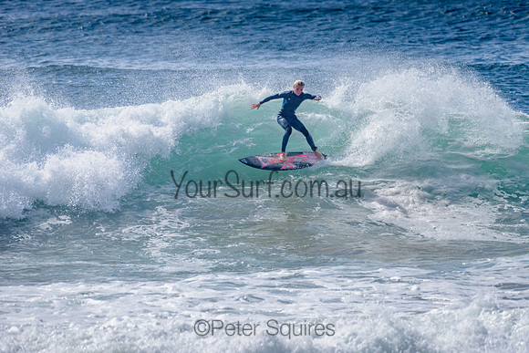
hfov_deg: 3.4
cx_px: 324
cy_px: 137
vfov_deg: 2.2
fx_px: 8997
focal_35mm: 612
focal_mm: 500
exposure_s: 1/2000
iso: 90
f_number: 5.6
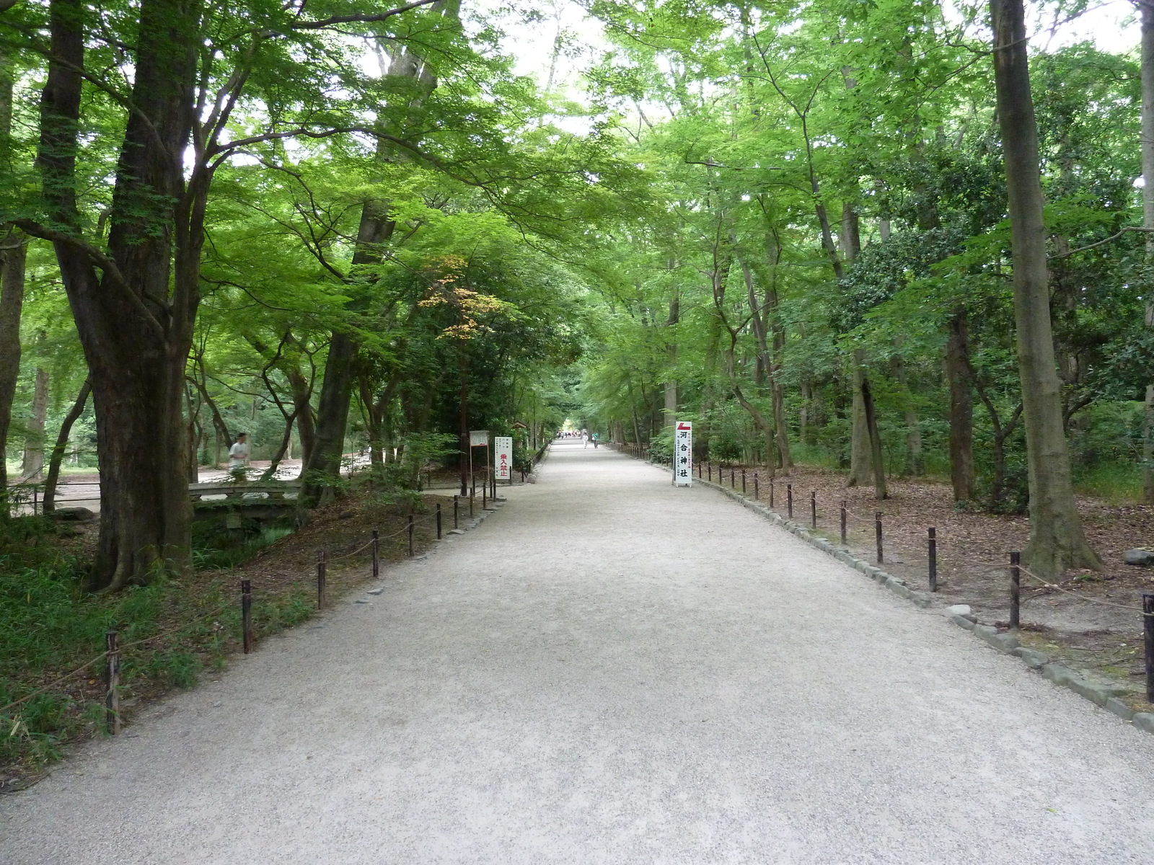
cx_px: 577
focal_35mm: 25
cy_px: 432
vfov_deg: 54.9
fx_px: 833
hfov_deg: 69.4
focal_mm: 4.1
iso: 320
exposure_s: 1/30
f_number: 3.3
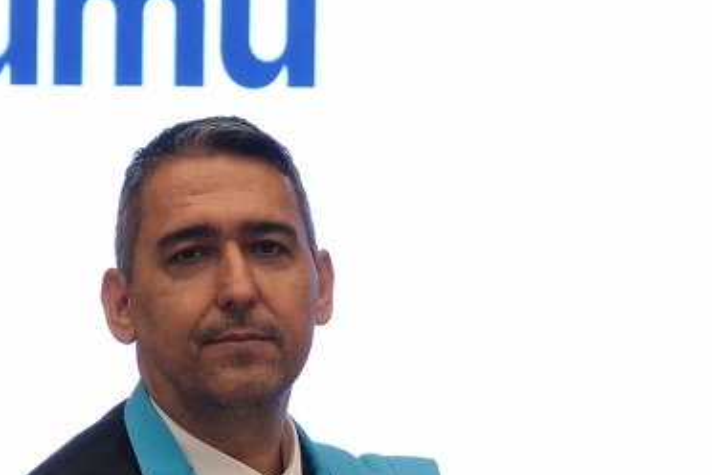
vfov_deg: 4.0
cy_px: 659
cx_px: 498
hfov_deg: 6.0
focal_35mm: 344
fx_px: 6803
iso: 1250
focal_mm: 52.4
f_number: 4.5
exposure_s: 1/60
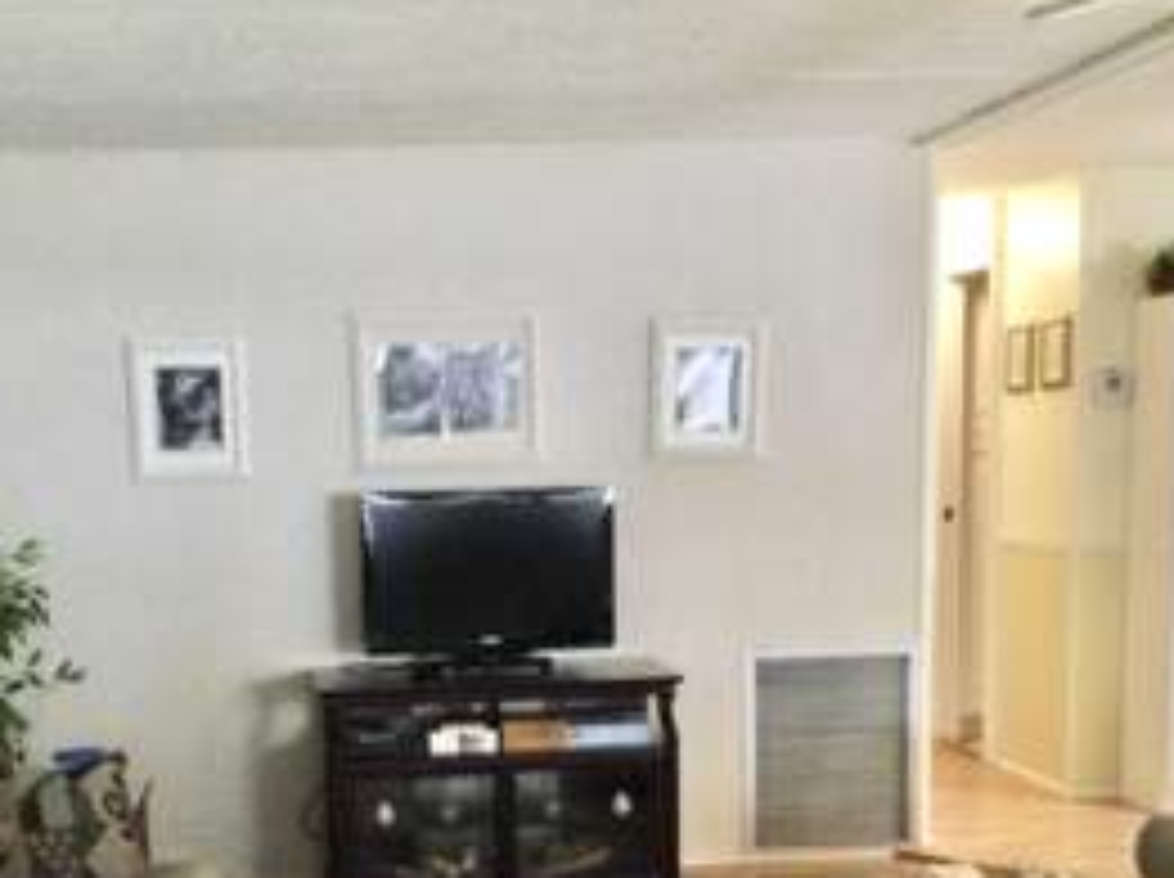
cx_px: 432
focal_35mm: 57
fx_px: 1930
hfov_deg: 33.6
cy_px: 718
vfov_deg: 25.1
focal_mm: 3.3
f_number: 2.4
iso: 250
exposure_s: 1/15
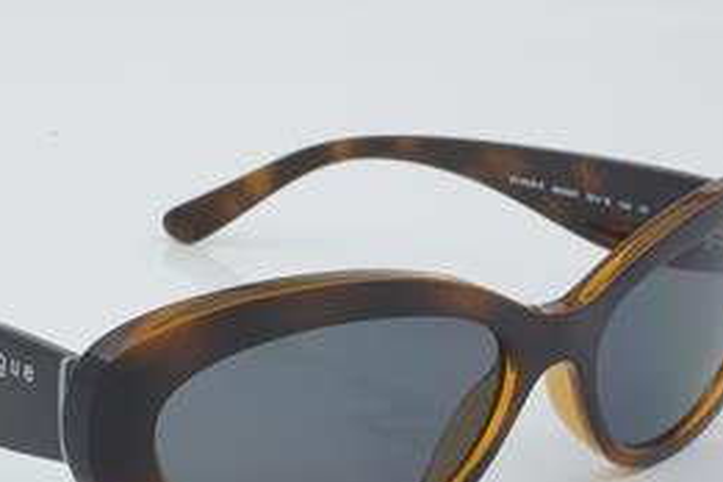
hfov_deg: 17.8
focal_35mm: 115
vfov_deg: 11.9
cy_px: 341
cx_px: 258
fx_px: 2309
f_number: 32
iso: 100
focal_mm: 50
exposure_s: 1/3
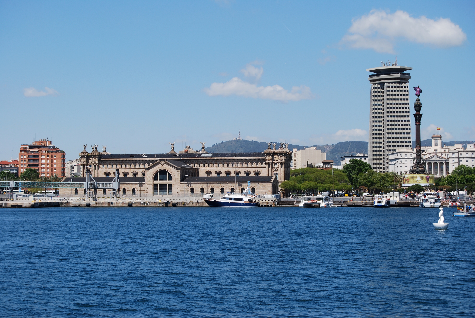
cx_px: 238
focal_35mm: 82
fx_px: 1090
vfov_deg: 16.6
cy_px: 159
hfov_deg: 24.6
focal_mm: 55
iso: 100
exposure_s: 1/250
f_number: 8
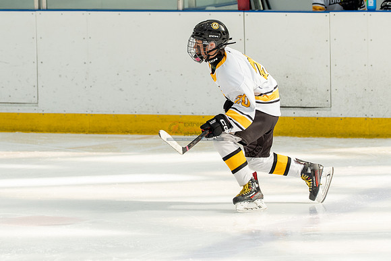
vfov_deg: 4.5
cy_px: 129
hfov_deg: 6.8
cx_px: 202
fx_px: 3314
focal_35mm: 305
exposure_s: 1/1600
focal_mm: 150
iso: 800
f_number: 3.5
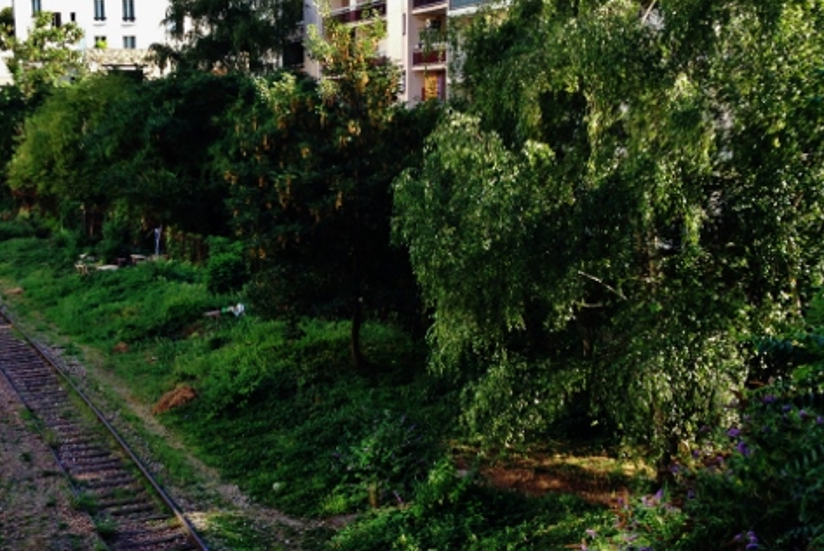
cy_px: 265
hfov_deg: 34.4
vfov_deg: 23.4
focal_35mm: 58
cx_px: 333
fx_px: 1328
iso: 50
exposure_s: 1/193
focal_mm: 4.13
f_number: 2.4
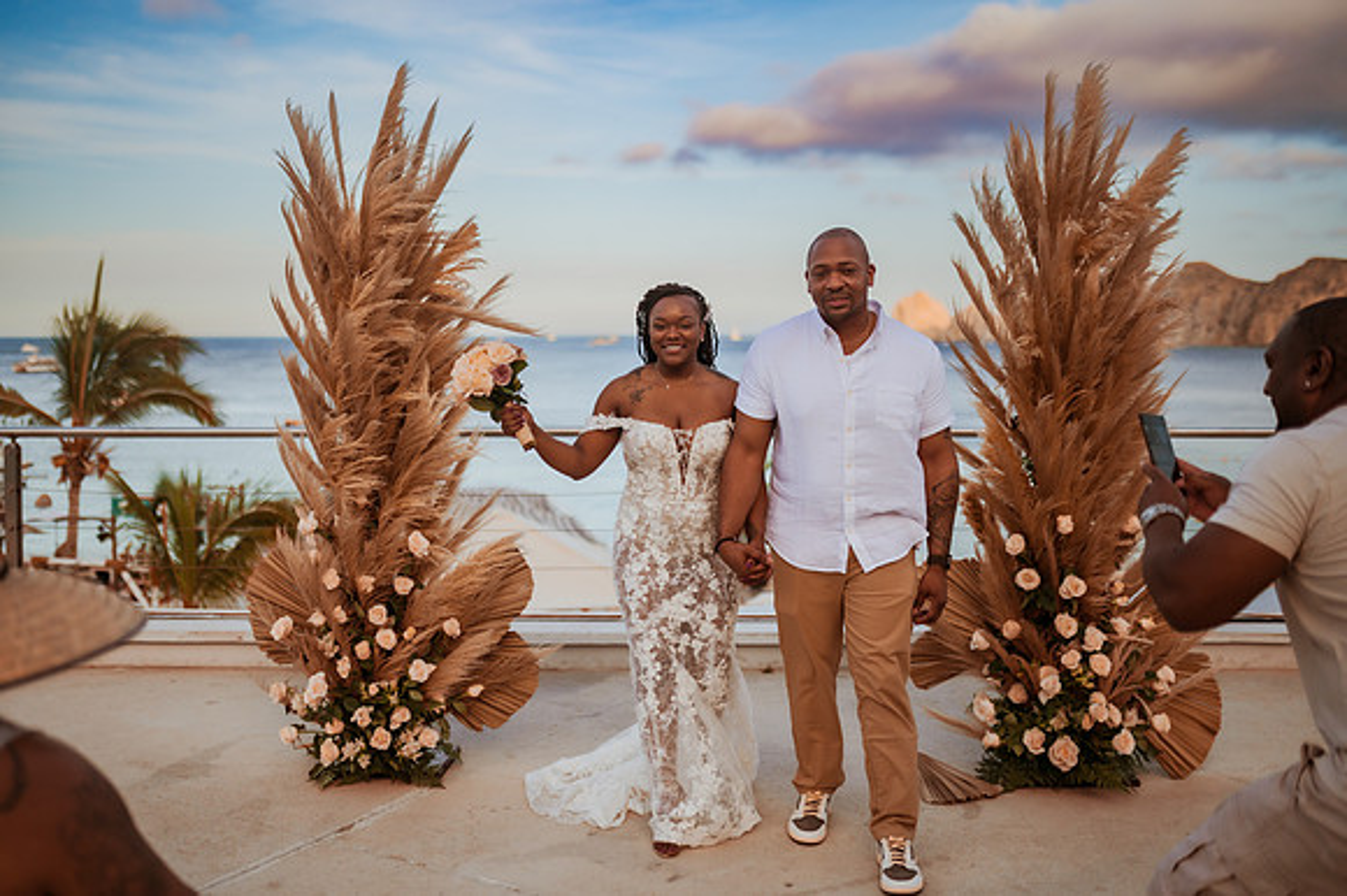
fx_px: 1345
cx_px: 674
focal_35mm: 36
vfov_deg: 36.9
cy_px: 448
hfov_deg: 53.2
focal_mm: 35
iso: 250
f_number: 1.6
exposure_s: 1/8000
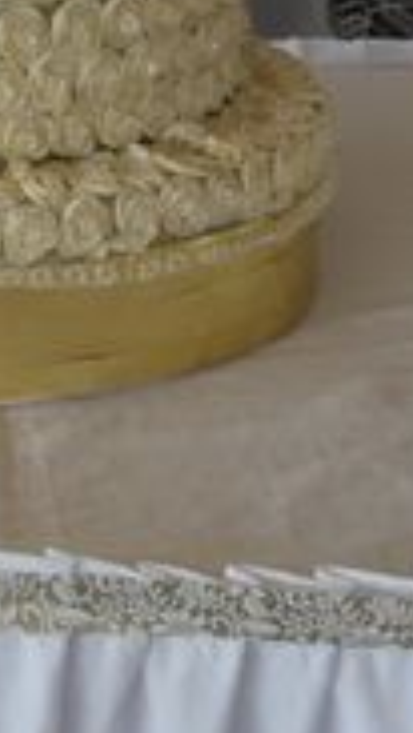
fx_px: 2938
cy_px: -270
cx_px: -44
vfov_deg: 13.6
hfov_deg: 8.0
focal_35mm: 151
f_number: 5.6
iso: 320
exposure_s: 1/125
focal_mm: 22
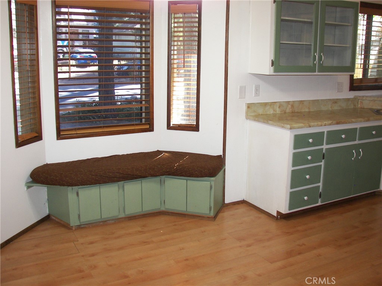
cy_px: 143
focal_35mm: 36
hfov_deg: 51.4
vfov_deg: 39.7
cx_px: 191
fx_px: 397
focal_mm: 6
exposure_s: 1/30
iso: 100
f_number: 2.8
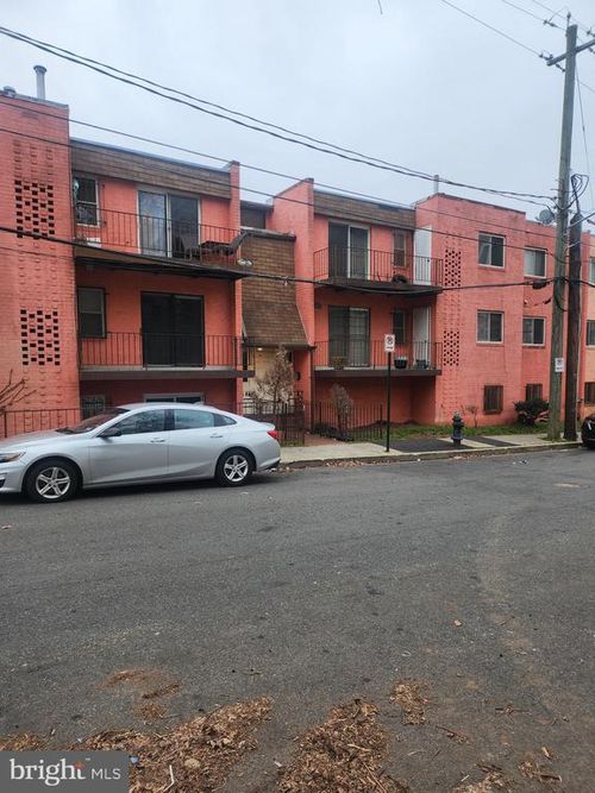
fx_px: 550
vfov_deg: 71.6
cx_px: 298
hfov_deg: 56.8
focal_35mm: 24
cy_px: 396
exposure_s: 1/326
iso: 50
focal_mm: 5
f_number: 1.8
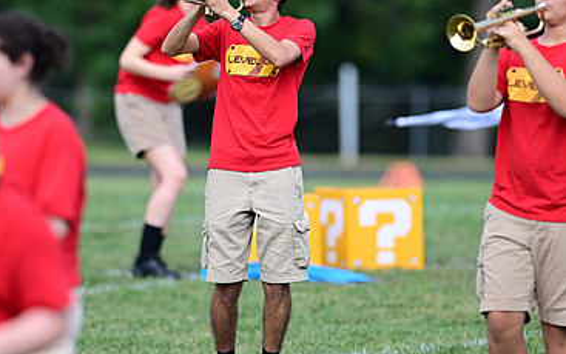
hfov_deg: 4.3
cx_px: 269
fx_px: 7456
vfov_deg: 2.7
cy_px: 174
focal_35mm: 483
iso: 360
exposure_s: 1/2000
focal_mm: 300
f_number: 2.8
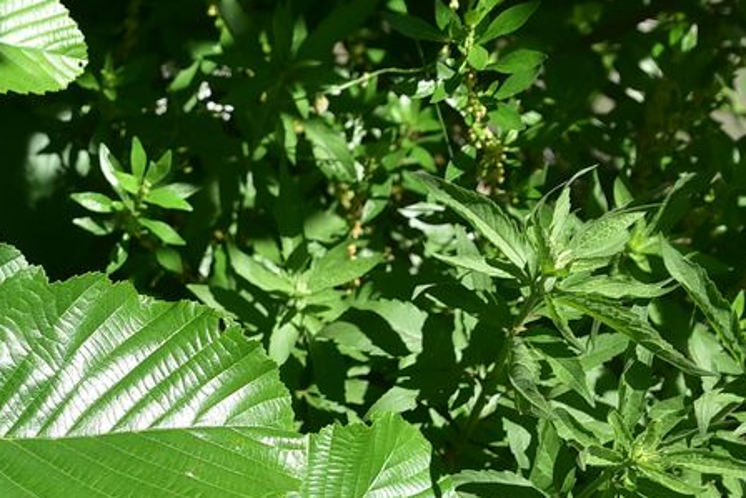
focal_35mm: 90
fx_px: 1865
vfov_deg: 15.1
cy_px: 374
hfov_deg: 22.2
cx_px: 105
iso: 160
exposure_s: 1/500
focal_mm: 31
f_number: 6.3
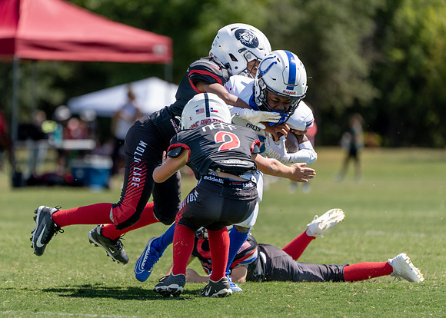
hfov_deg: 4.7
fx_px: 5432
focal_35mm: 429
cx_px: 193
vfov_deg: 3.4
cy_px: 175
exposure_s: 1/1250
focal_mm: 364
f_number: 5.6
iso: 320
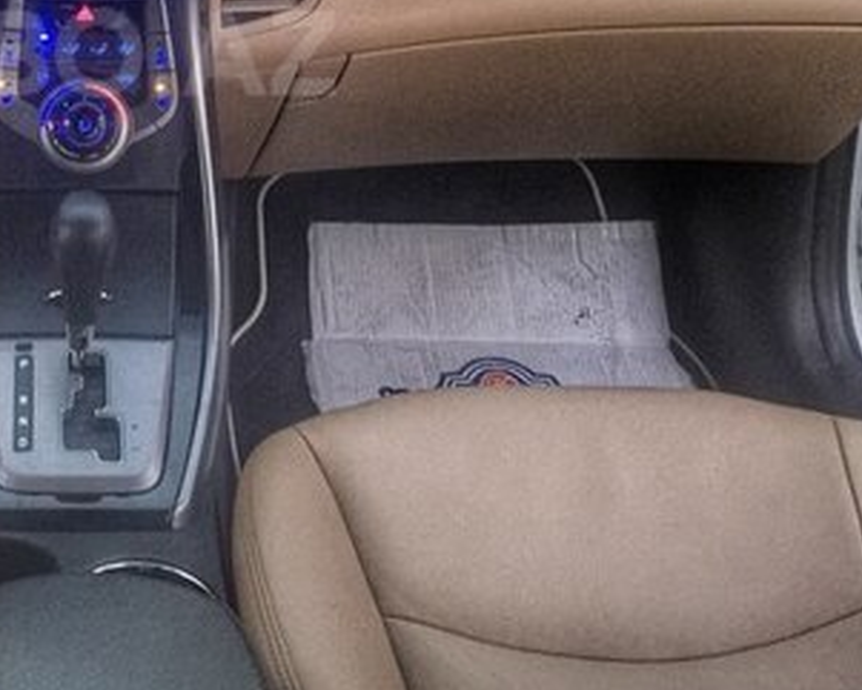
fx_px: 1582
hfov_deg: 28.9
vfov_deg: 23.9
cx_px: 43
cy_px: 53
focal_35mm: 62
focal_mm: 4.15
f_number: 2.2
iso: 160
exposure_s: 1/8
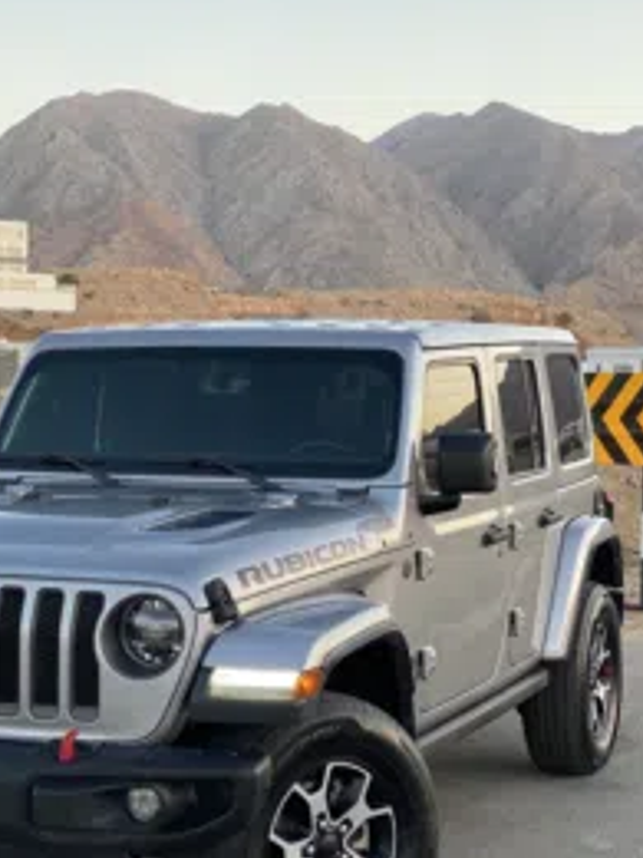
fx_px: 1981
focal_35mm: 80
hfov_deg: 18.4
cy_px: 492
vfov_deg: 24.4
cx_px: 191
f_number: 2
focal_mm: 6
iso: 50
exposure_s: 1/122
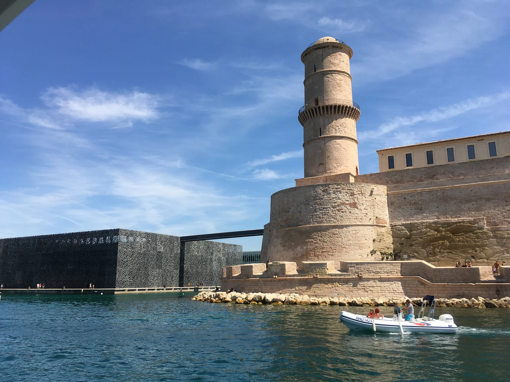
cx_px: 255
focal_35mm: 29
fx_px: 427
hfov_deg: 61.7
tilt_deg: +12.6
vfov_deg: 48.2
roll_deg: -0.3
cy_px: 191
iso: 25
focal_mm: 4.15
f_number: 2.2
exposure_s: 1/1672
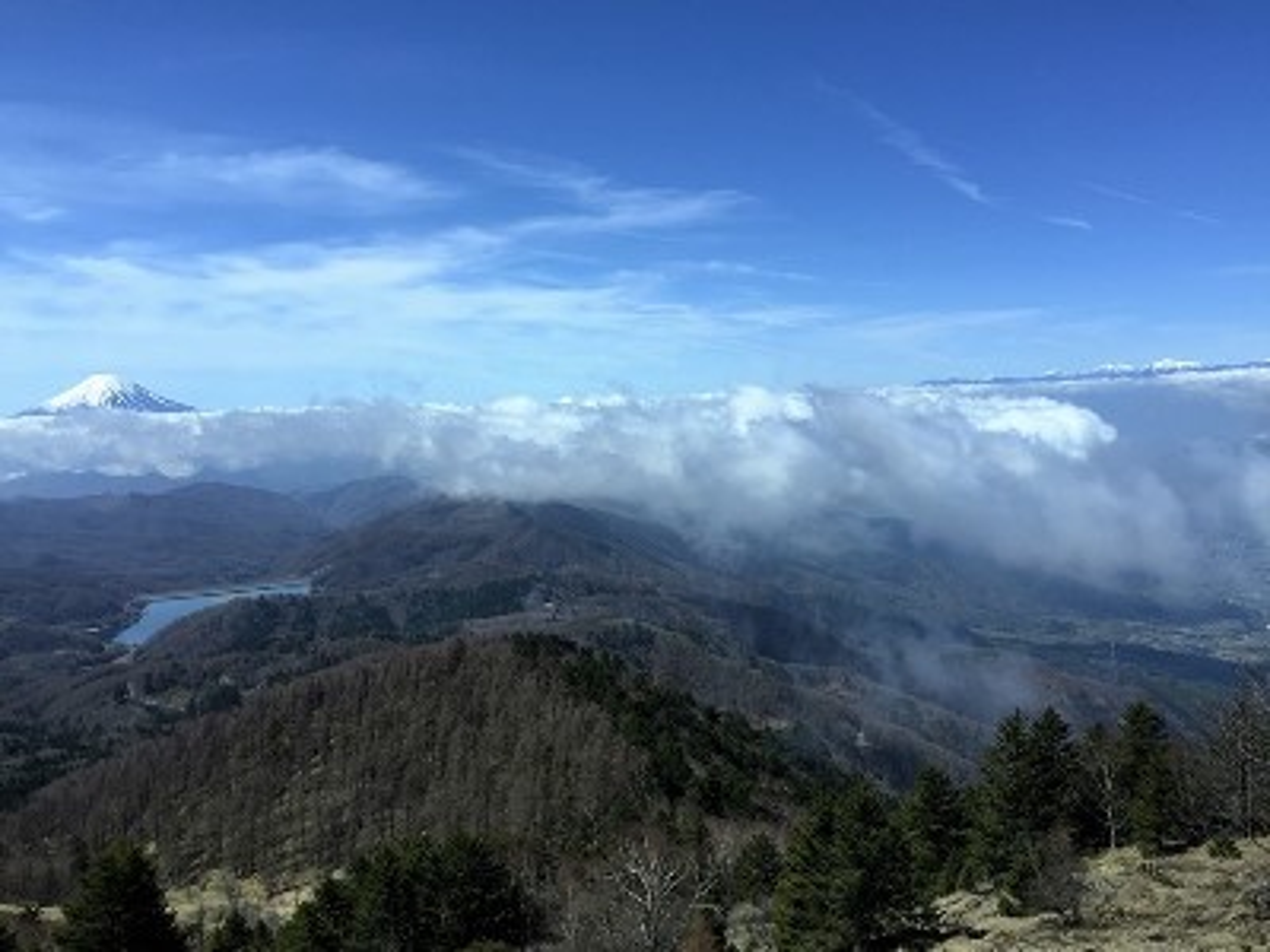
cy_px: 476
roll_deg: +2.0
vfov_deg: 48.2
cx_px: 635
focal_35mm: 29
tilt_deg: -3.2
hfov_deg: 61.7
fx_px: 1064
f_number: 2.2
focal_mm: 4.15
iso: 32
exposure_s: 1/3300
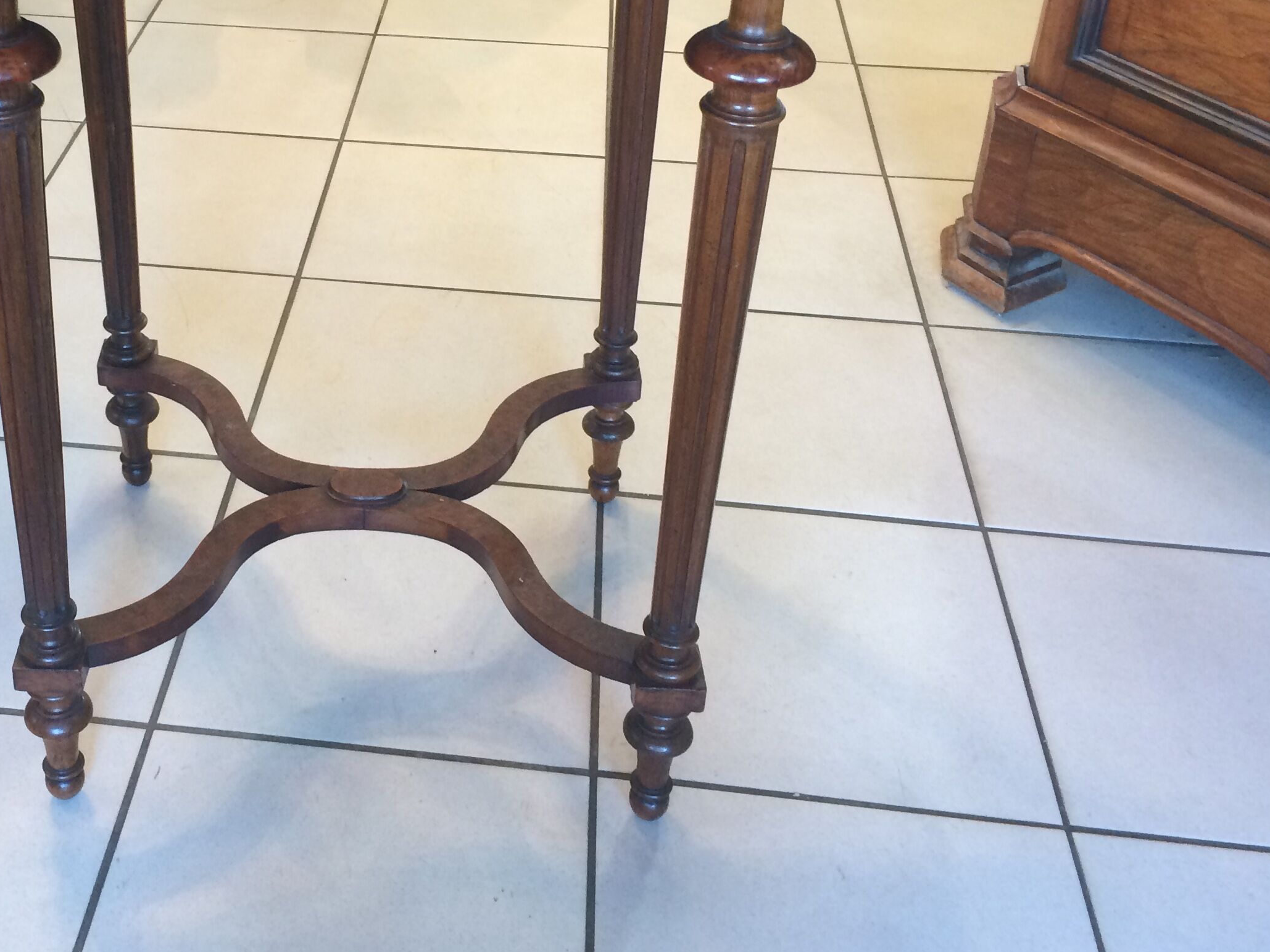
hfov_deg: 40.4
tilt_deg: -29.0
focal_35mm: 46
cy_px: 230
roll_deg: +0.5
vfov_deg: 30.9
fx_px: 1687
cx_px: 369
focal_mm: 4.15
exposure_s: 1/33
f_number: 2.2
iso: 125
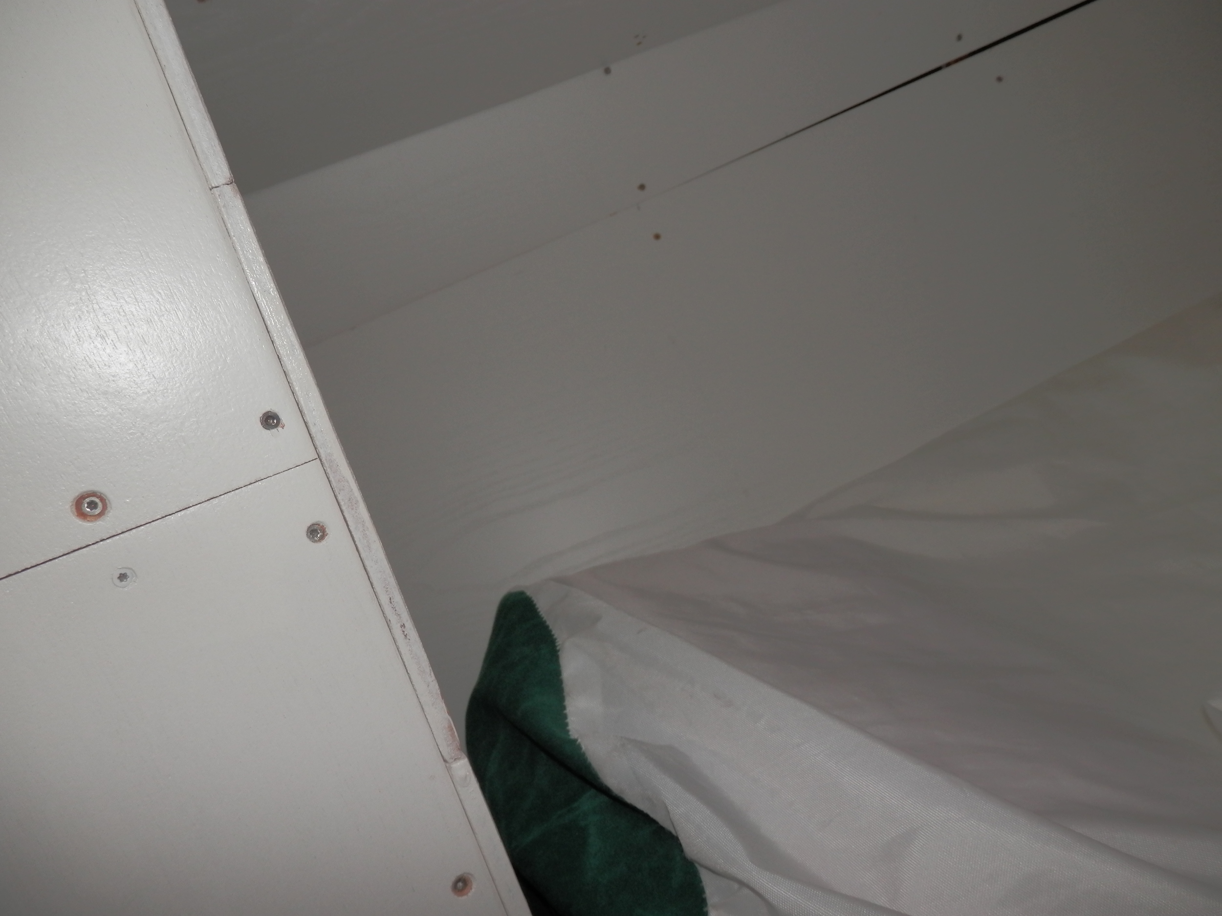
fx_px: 883
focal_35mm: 25
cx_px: 611
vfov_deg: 54.9
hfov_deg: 69.4
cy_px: 458
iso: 100
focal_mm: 4.5
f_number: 8.7
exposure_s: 1/30
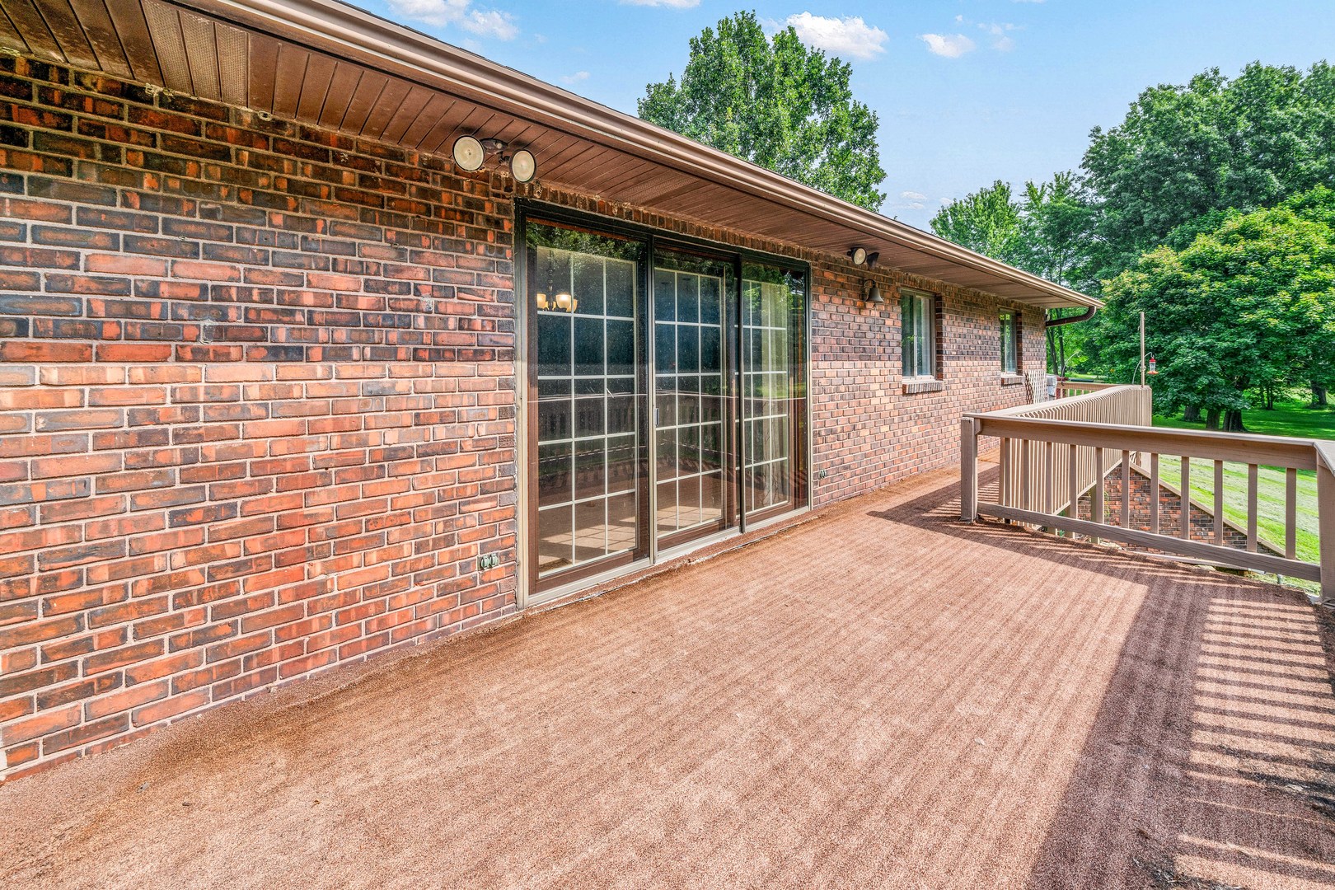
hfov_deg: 112.6
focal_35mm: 12
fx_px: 445
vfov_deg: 90.0
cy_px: 445
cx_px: 668
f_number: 11
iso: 250
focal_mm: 12
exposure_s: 1/60
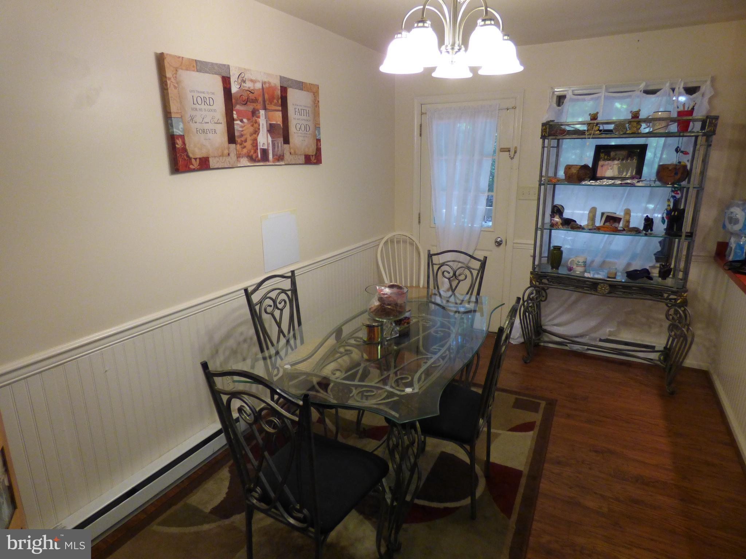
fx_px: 431
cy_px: 280
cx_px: 373
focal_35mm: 20
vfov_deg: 66.0
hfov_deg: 81.7
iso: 400
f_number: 2.8
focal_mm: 3.58
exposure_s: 1/60
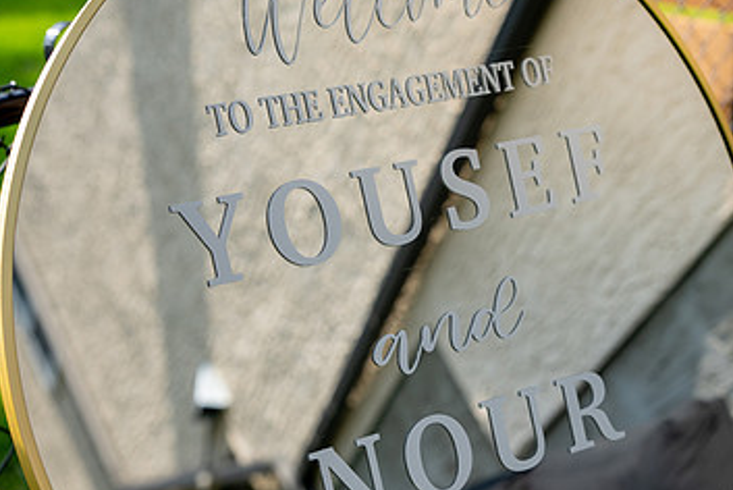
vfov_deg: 19.7
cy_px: 321
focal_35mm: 69
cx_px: 388
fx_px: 1406
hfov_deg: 29.2
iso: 250
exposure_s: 1/1000
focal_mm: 42
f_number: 2.8
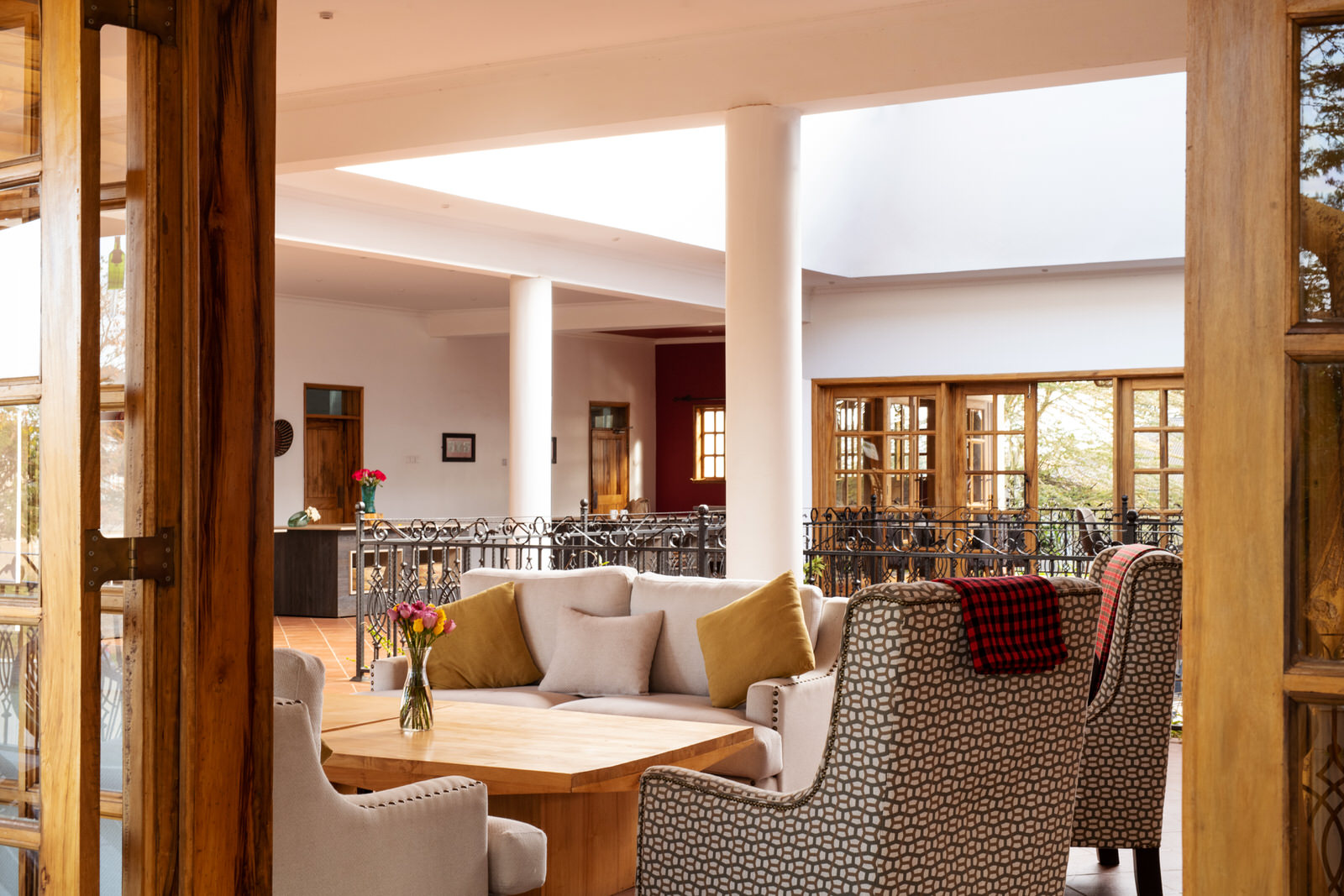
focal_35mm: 50
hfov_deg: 39.6
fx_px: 1867
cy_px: 448
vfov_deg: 27.0
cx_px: 672
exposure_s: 1/13
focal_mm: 50
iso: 400
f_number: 14
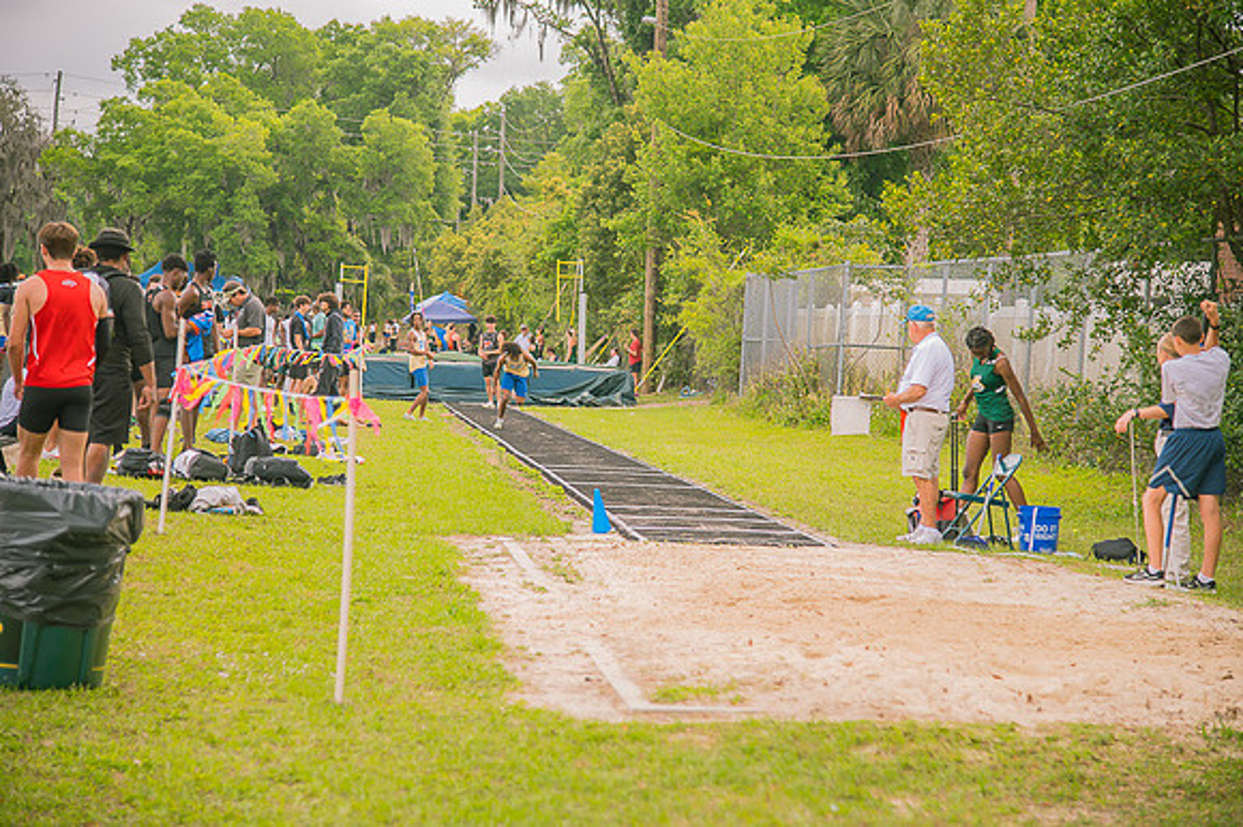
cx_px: 622
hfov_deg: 23.7
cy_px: 414
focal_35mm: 86
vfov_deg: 15.9
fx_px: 2968
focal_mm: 86
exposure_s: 1/200
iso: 200
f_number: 4
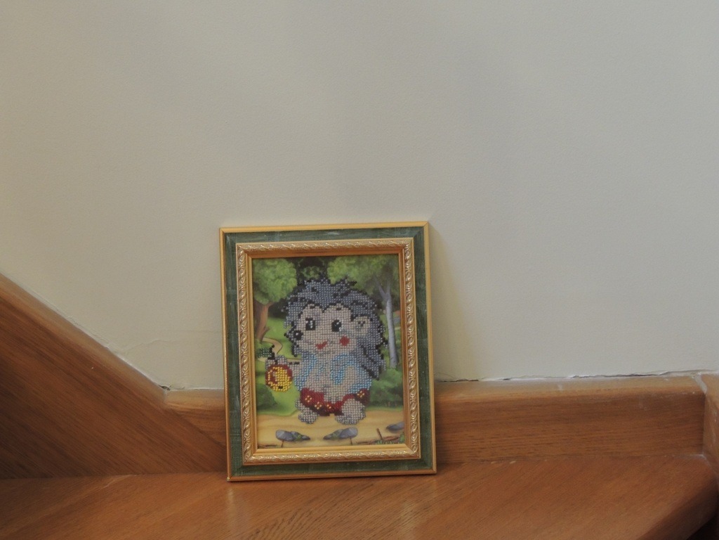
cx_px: 360
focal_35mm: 75
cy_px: 270
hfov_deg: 26.0
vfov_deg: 19.6
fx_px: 1558
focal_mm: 13.3
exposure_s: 1/25
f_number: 3.9
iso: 720
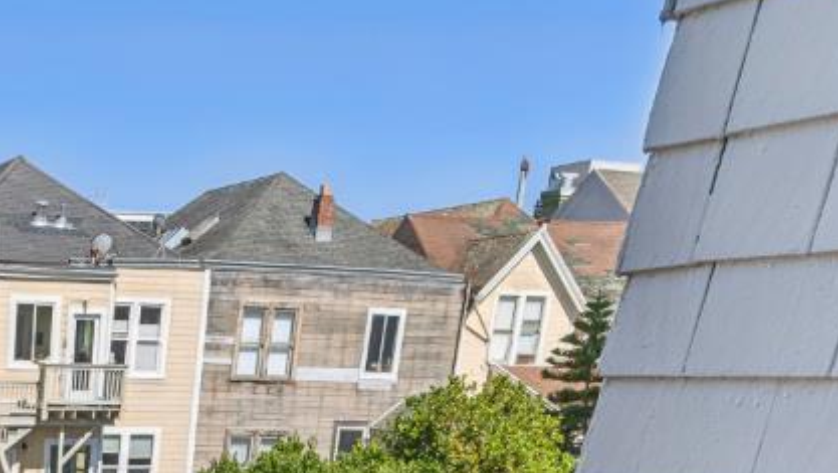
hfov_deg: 28.9
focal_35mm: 64
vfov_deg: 14.9
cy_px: 984
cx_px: -137
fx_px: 1423
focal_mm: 17
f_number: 8
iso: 400
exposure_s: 1/400
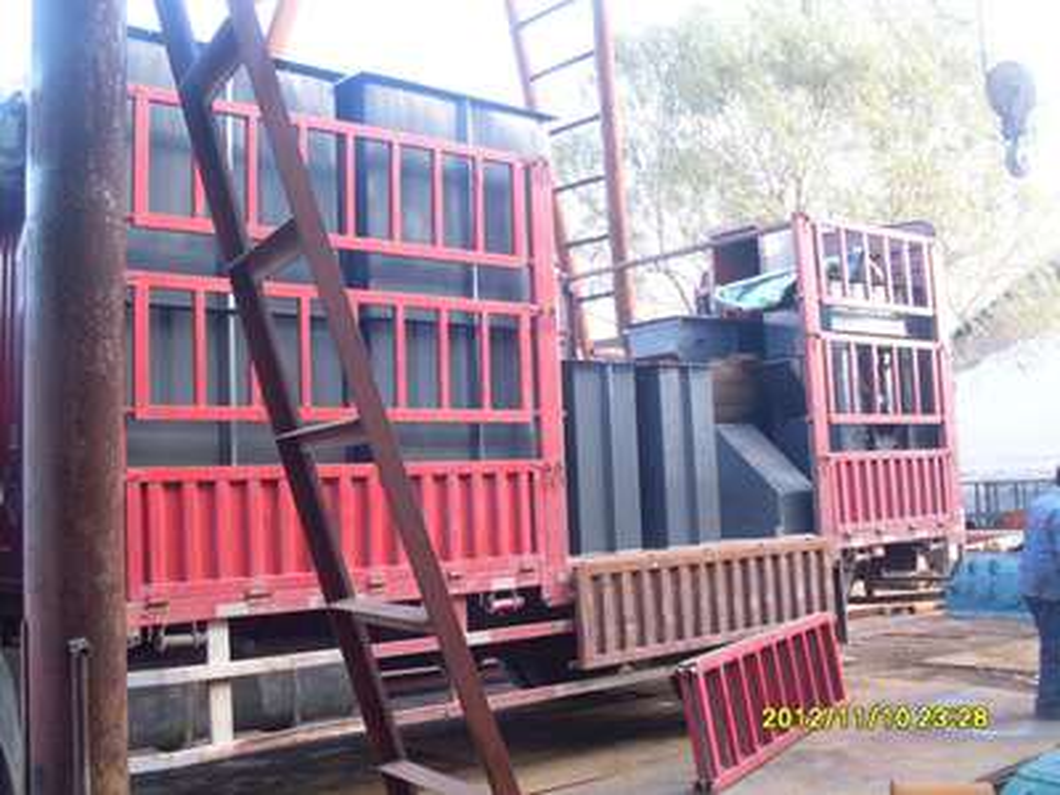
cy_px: 398
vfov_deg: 37.7
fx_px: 1164
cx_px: 530
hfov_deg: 49.0
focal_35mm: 38
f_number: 2.8
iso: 100
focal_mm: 6.3
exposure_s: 1/45
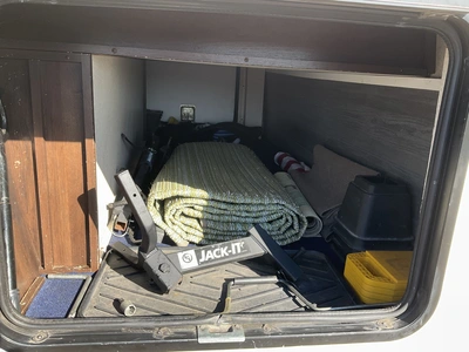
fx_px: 393
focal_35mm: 29
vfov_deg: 48.2
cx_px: 234
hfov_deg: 61.7
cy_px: 176
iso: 25
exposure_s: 1/289
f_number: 1.8
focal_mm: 3
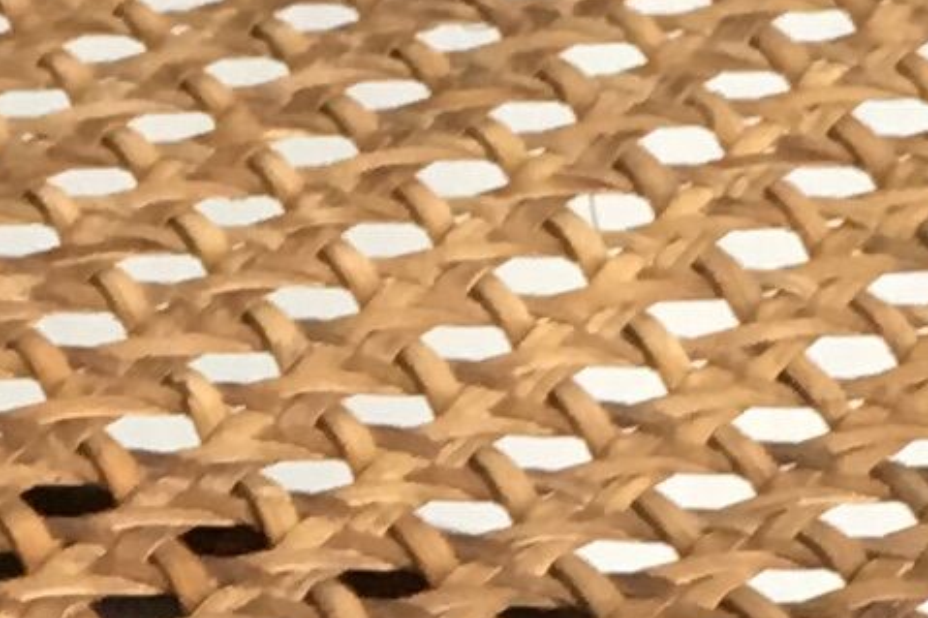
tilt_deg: -32.5
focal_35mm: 254
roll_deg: -1.2
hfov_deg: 8.0
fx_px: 6545
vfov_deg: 5.3
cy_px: 1199
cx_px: -341
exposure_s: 1/33
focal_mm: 4.15
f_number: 2.2
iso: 100
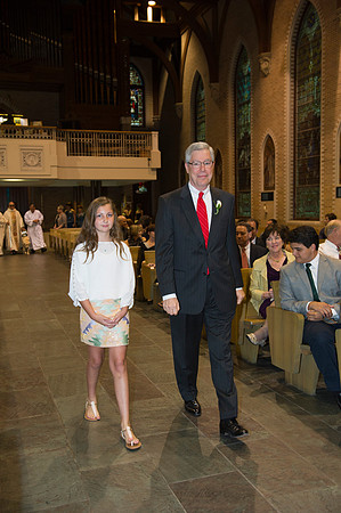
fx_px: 541
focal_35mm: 38
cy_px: 256
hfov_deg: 35.0
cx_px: 170
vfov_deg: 50.7
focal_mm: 38
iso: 1250
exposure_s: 1/60
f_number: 4
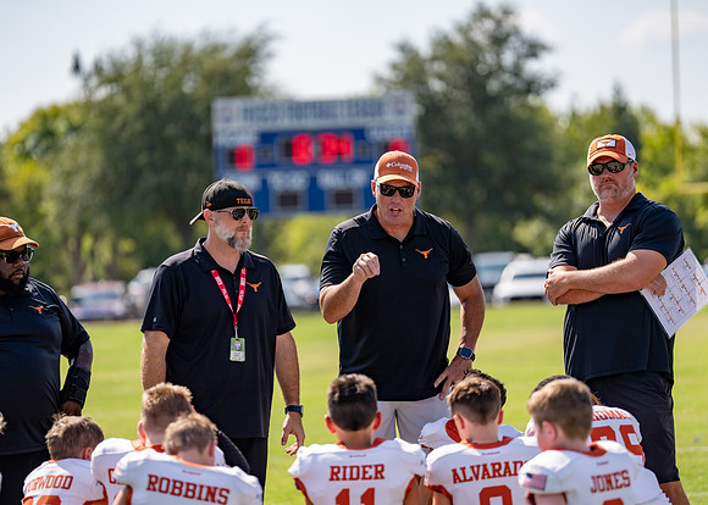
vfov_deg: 7.9
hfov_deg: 11.1
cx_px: 354
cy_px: 252
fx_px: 3644
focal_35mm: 181
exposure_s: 1/1250
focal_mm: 173
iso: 100
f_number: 2.8
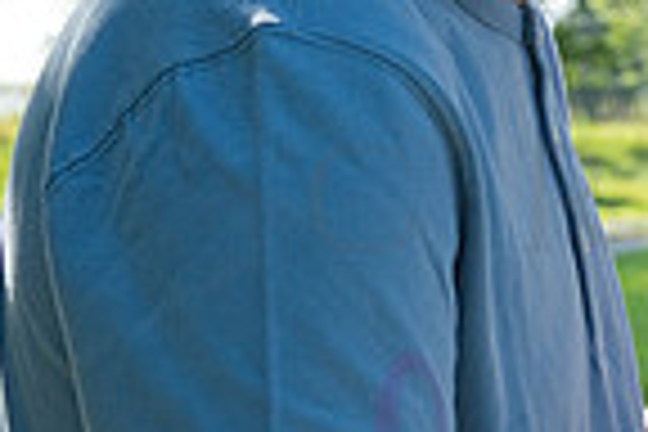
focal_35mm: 209
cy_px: 418
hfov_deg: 9.4
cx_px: 1134
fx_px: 3762
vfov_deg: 6.6
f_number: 7.1
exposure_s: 1/320
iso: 400
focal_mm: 52
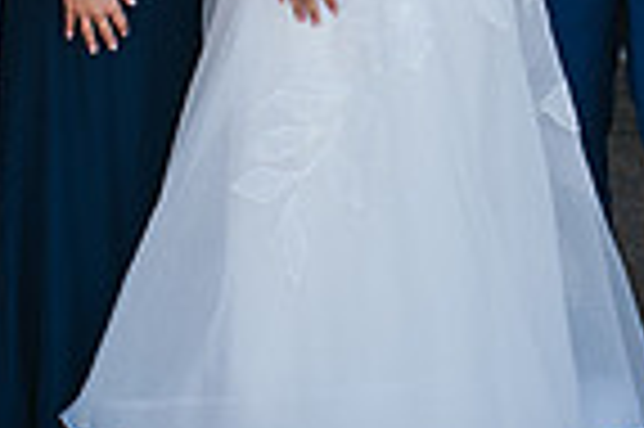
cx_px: 459
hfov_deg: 13.3
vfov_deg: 8.7
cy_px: -150
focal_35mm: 154
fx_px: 2752
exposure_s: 1/320
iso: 160
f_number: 3.5
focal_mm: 35
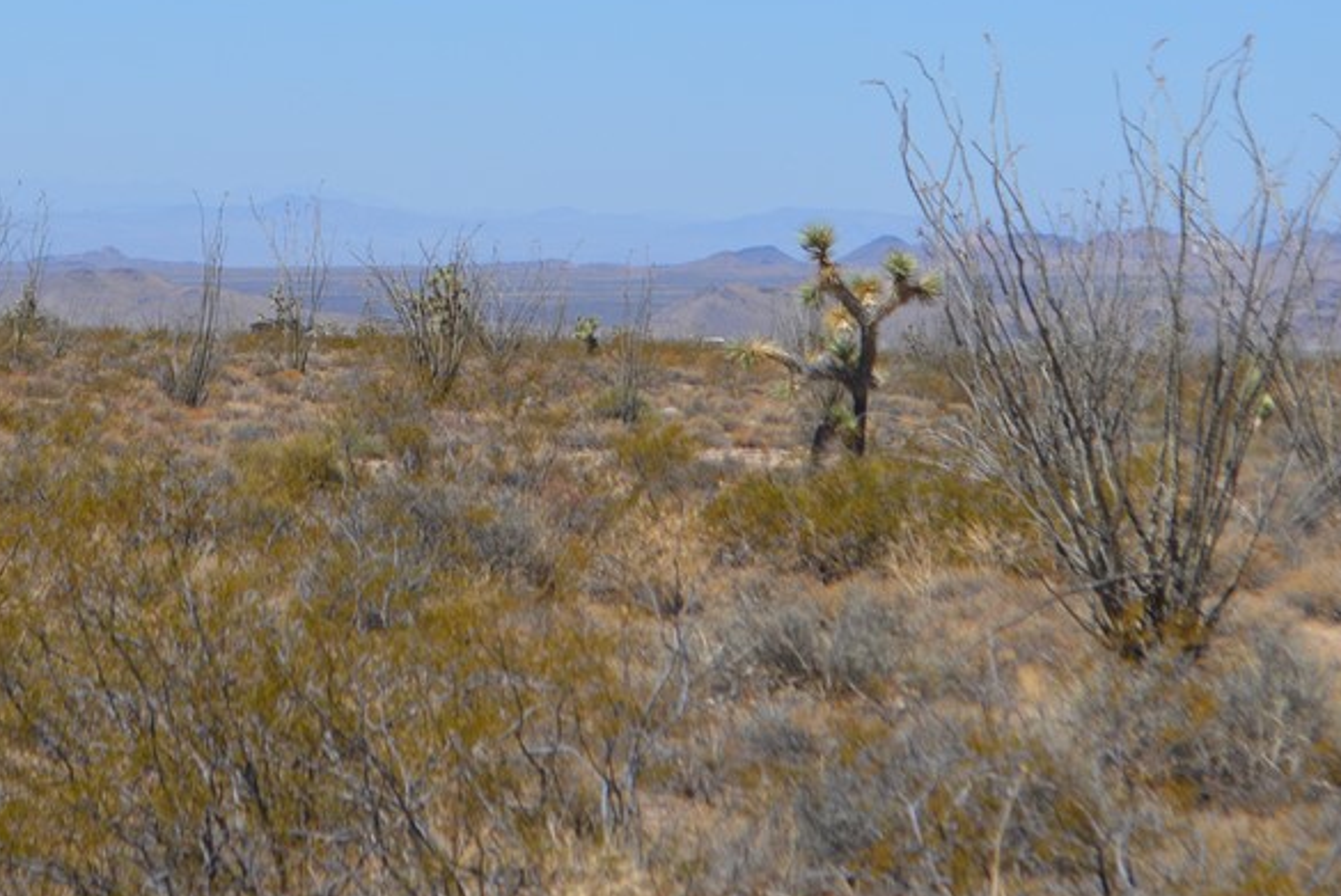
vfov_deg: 9.0
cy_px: 174
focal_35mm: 153
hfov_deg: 13.4
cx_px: 536
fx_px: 5701
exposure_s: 1/2000
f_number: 7.1
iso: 400
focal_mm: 55
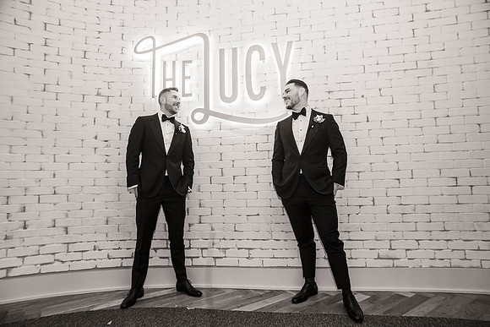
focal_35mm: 20
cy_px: 164
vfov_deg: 62.0
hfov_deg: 84.0
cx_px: 245
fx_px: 272
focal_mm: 20
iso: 800
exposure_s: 1/160
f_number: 4.5
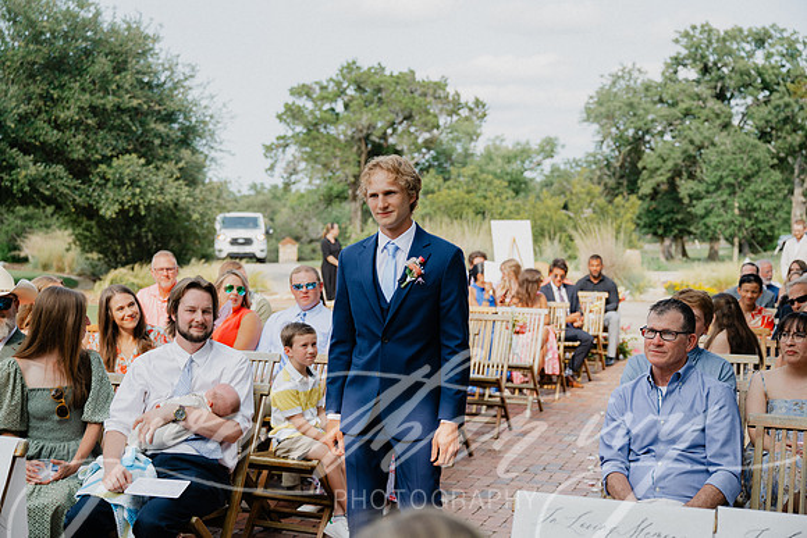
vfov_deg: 28.7
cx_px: 404
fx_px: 1054
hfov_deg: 41.9
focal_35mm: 47
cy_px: 269
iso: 64
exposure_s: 1/500
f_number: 3.5
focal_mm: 47
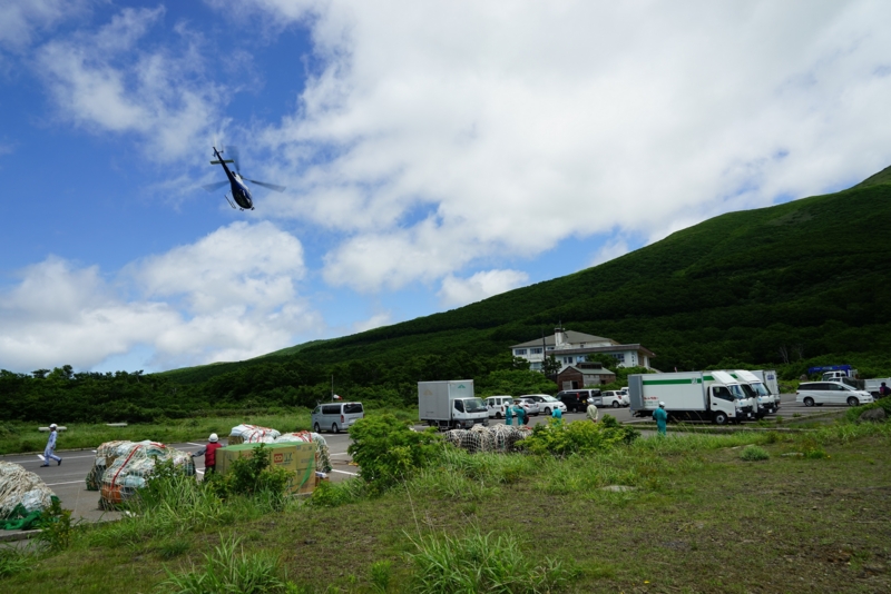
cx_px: 446
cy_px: 297
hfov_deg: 73.7
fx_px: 594
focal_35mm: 24
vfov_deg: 53.2
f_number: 11
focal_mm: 24
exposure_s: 1/125
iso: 100
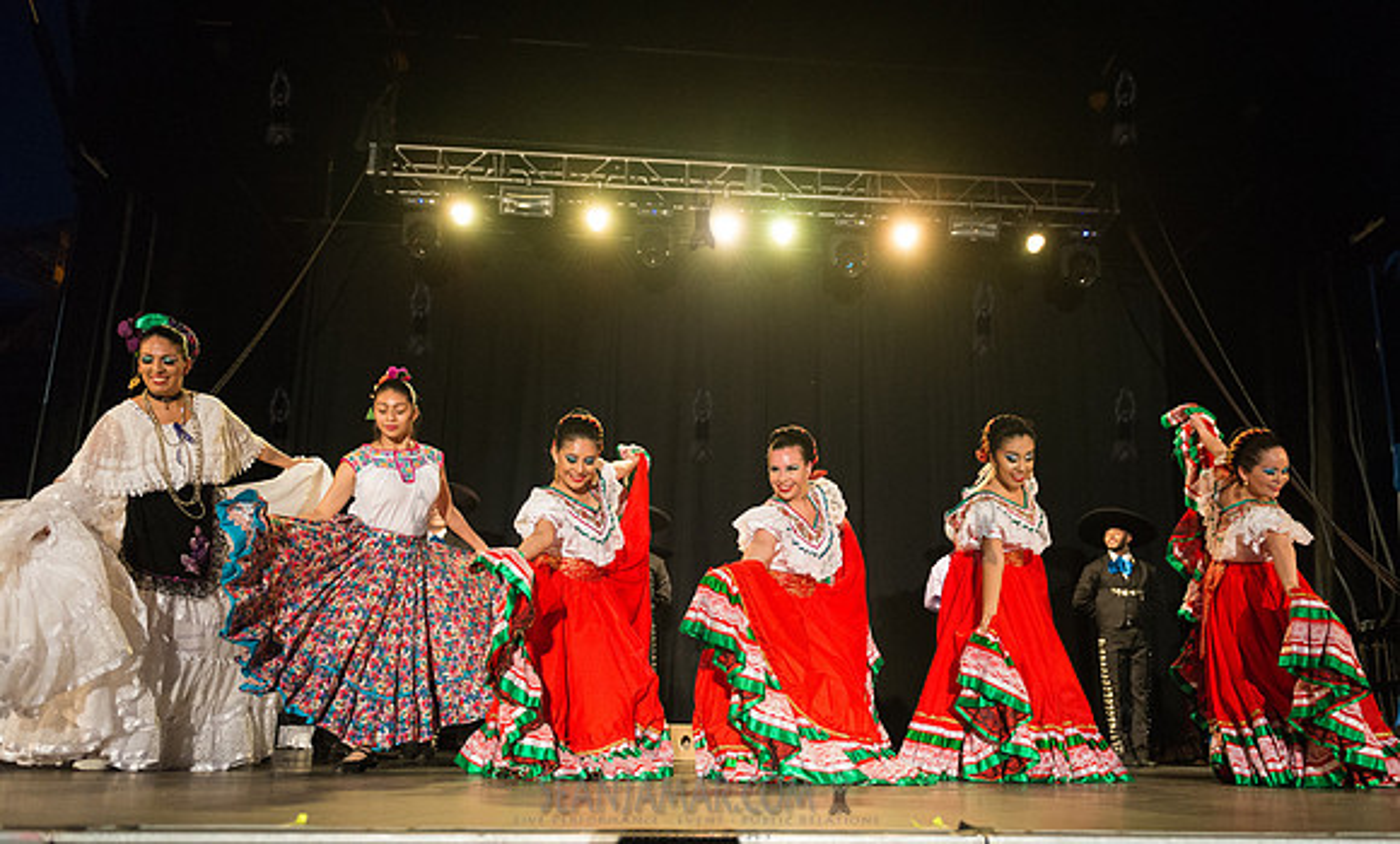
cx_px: 749
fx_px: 998
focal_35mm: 26
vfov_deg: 45.7
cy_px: 499
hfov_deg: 70.0
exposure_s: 1/500
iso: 4000
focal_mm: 24
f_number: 2.8
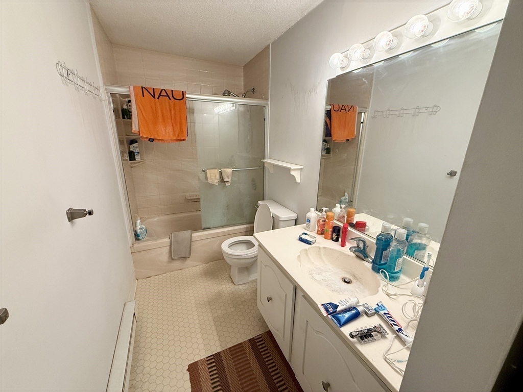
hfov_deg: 102.1
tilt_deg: -16.5
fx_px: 212
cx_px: 262
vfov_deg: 85.7
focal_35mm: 14
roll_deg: -1.2
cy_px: 196
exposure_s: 1/120
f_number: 2.2
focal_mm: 2.22
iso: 320
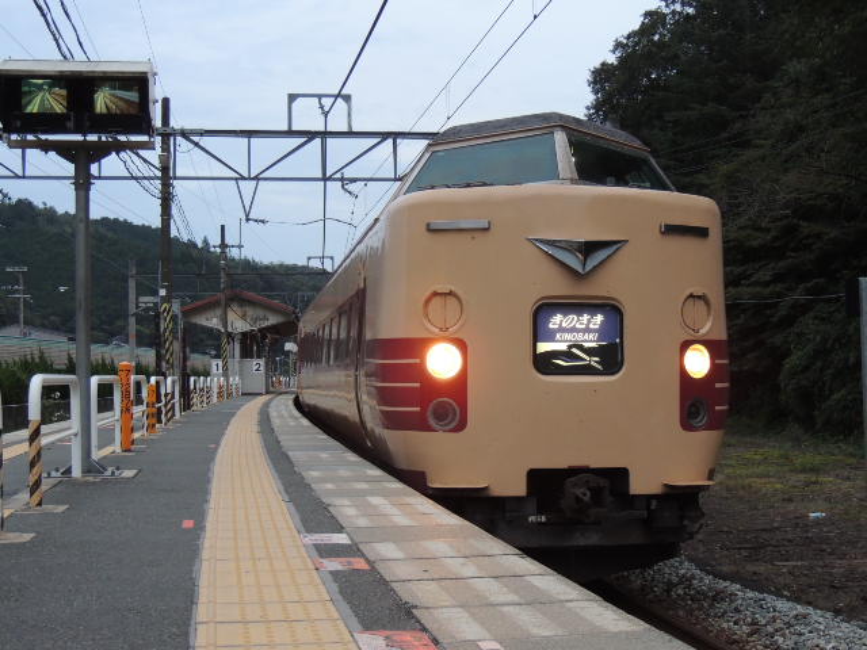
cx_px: 434
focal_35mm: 50
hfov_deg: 38.2
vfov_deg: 29.1
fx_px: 1252
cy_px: 325
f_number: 3.6
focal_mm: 8.9
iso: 400
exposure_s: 1/50
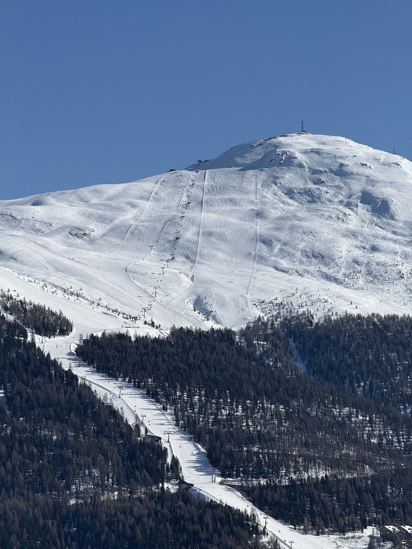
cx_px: 206
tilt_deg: +6.9
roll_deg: +1.0
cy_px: 274
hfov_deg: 12.3
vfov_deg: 16.4
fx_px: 1904
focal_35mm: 120
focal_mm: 15.66
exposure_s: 1/3344
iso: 50
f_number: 2.8
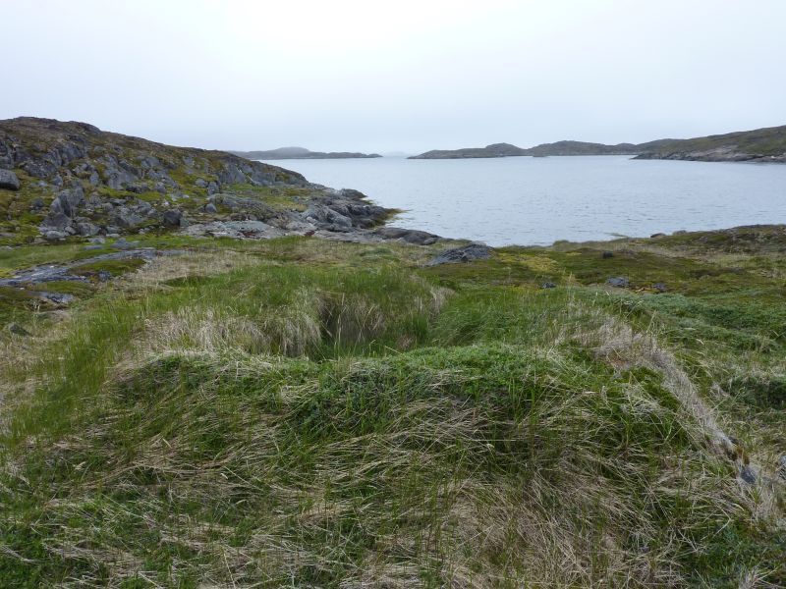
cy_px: 294
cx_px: 393
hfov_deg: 69.4
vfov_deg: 54.9
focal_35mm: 25
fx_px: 568
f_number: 5
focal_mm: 4.1
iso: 125
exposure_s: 1/400
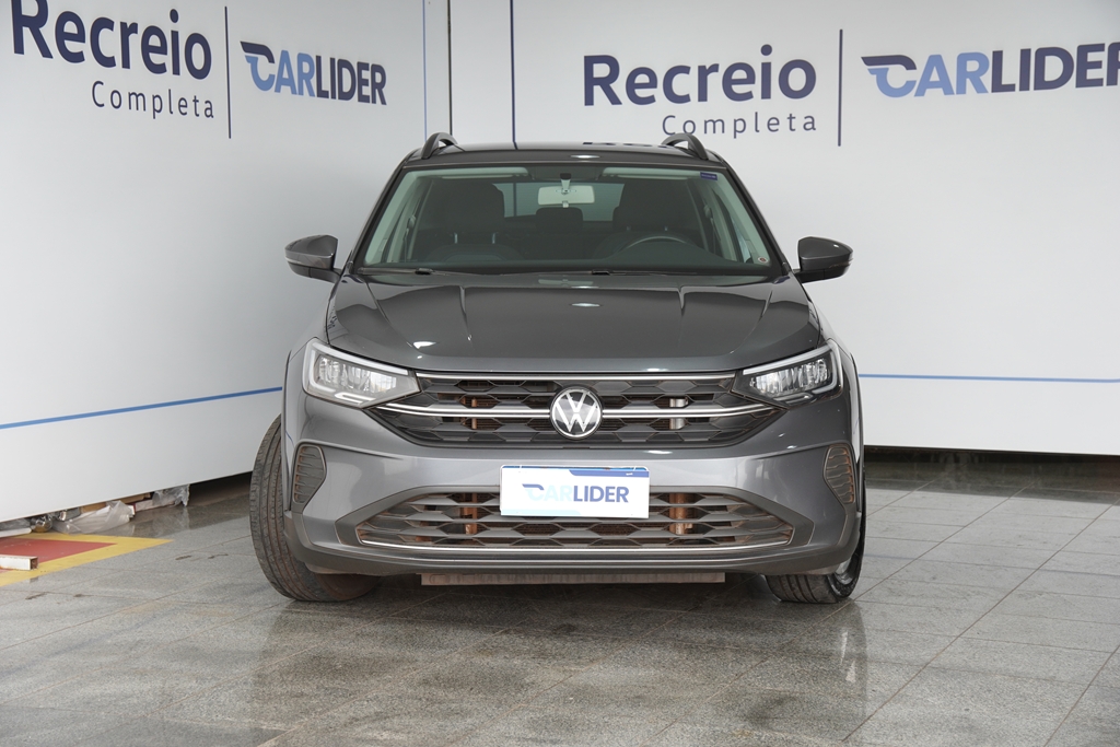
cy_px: 374
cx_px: 560
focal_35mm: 64
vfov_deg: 21.1
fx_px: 2007
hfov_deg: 31.2
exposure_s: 1/125
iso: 200
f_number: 3.5
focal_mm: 43
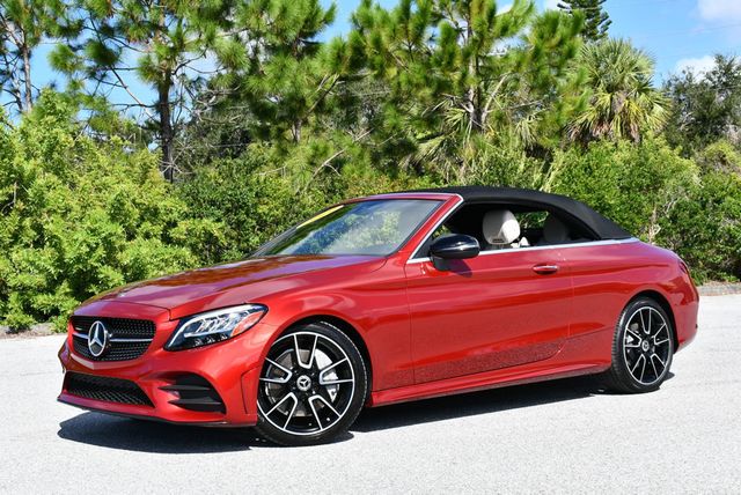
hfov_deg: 34.5
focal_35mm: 58
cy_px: 248
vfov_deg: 23.4
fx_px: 1195
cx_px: 370
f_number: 8
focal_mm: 29
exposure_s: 1/250
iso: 100
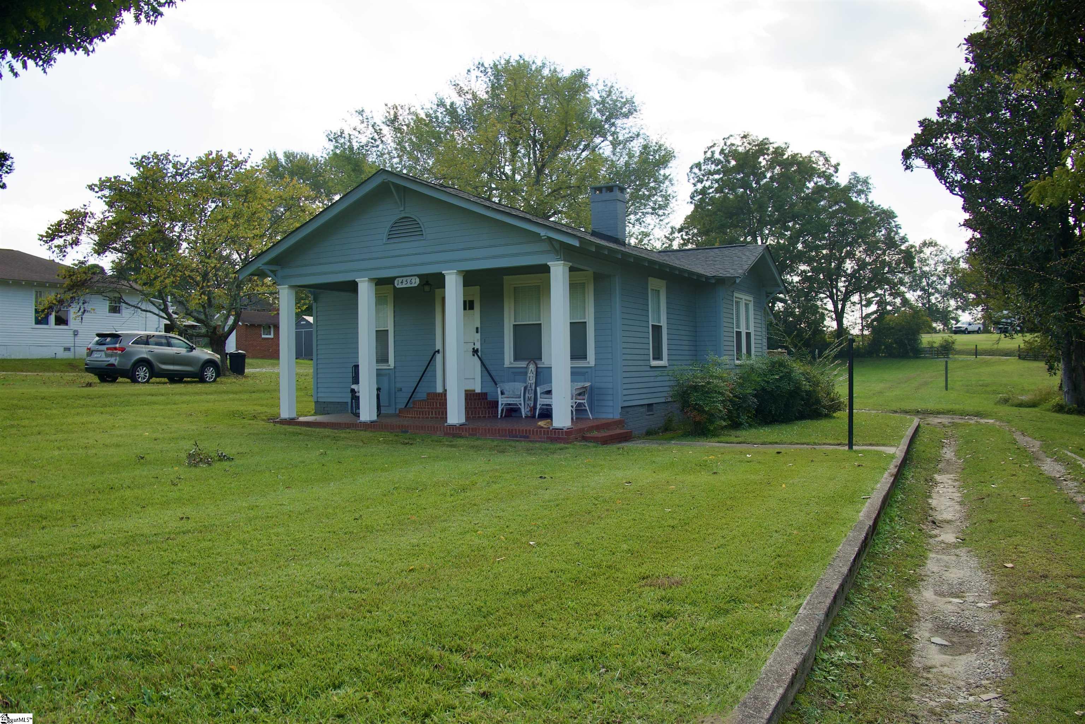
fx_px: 814
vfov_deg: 47.9
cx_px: 542
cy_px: 362
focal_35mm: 27
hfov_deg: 67.4
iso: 100
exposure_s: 1/125
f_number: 5
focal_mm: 18
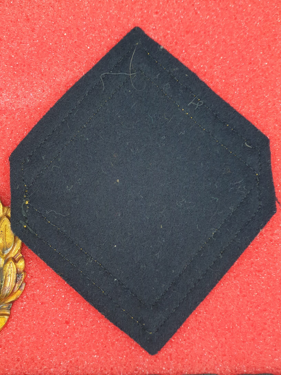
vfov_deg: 31.7
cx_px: 129
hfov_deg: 24.0
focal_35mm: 61
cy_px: 188
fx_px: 660
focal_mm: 6
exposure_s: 1/33
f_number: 2.4
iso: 100
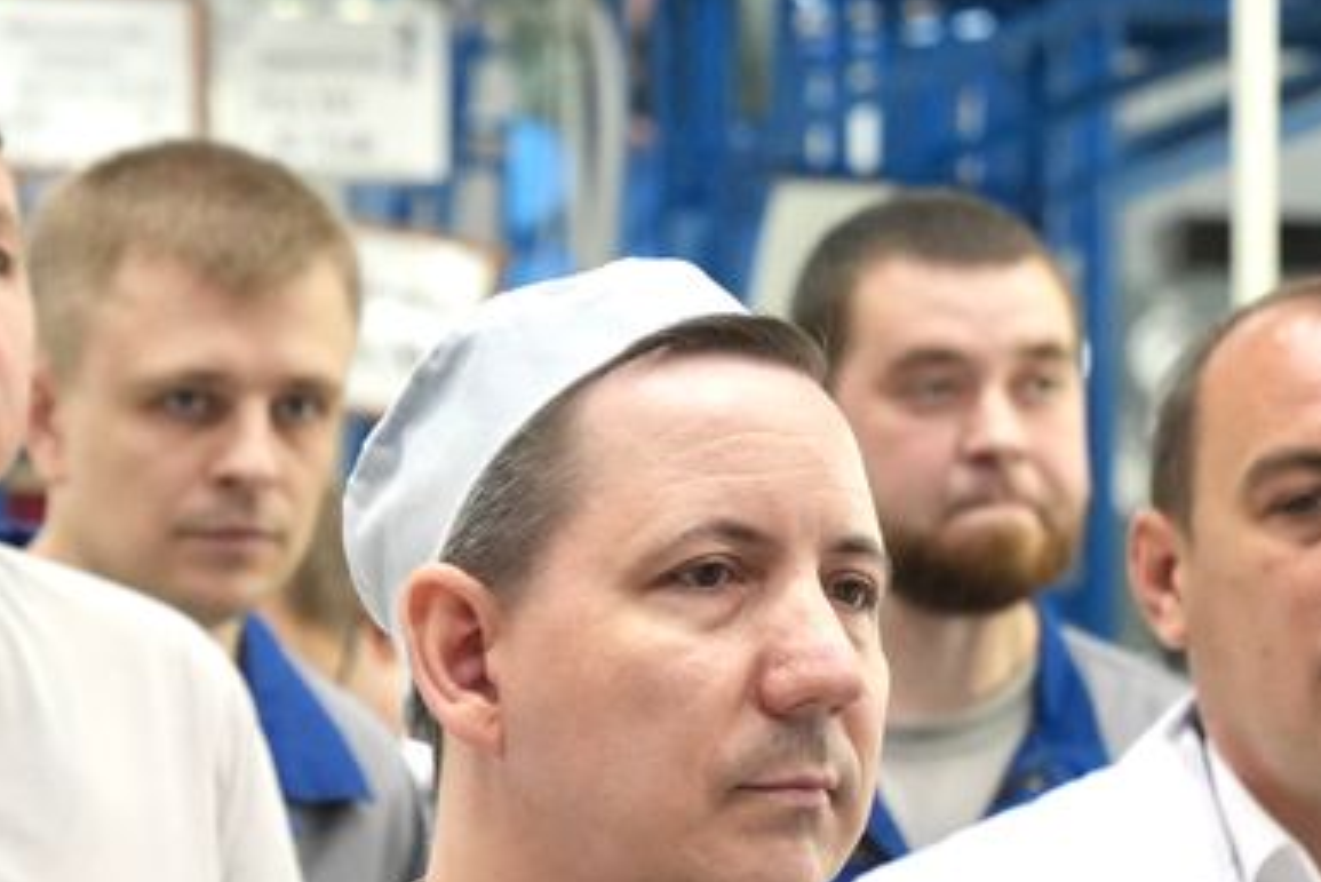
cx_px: 568
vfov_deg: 7.4
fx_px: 6791
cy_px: 655
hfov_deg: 11.1
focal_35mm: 185
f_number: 4.5
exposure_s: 1/200
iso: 3200
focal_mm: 68
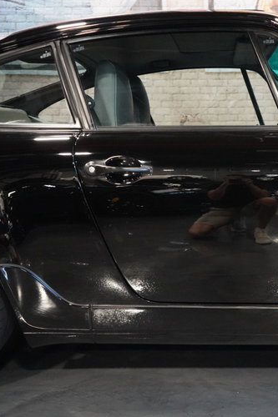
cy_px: 205
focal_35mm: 43
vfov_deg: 45.4
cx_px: 246
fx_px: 498
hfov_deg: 29.9
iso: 12800
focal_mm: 28
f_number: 3.5
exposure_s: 1/60
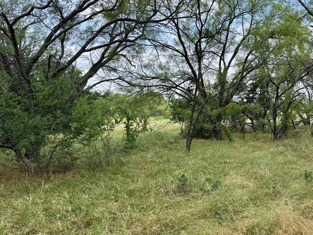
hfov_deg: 49.4
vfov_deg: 39.6
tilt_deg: -1.2
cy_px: 122
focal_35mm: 36
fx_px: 325
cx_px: 233
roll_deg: -0.7
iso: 80
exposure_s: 1/1172
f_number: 1.78
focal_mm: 6.76
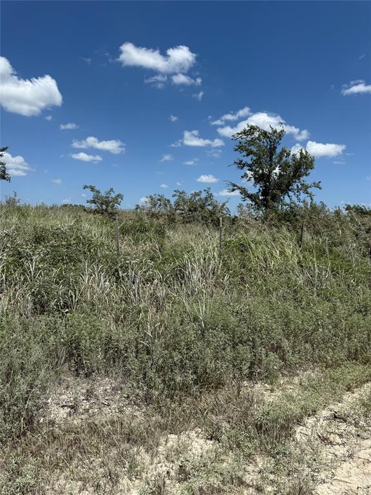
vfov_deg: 71.6
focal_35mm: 24
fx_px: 343
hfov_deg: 56.8
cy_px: 248
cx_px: 186
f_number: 1.78
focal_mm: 6.76
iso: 80
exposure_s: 1/8130
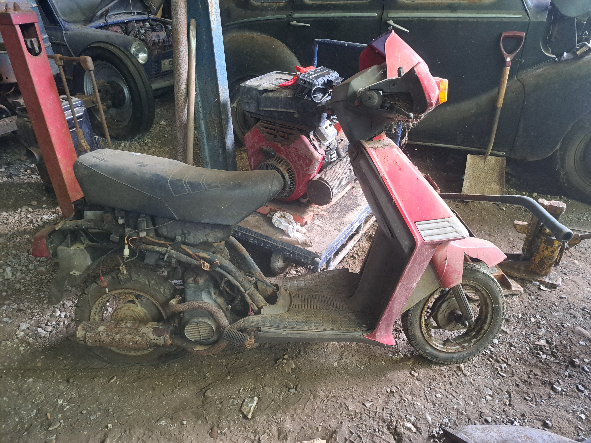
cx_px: 296
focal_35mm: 24
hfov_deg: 71.6
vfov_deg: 56.8
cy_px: 222
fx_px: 410
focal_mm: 5.23
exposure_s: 1/25
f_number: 1.8
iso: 500
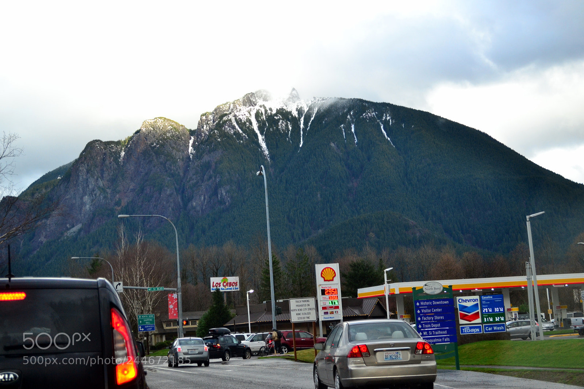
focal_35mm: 60
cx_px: 292
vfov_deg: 22.6
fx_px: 973
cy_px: 194
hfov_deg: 33.4
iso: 800
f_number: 5.3
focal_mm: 40
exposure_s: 1/640
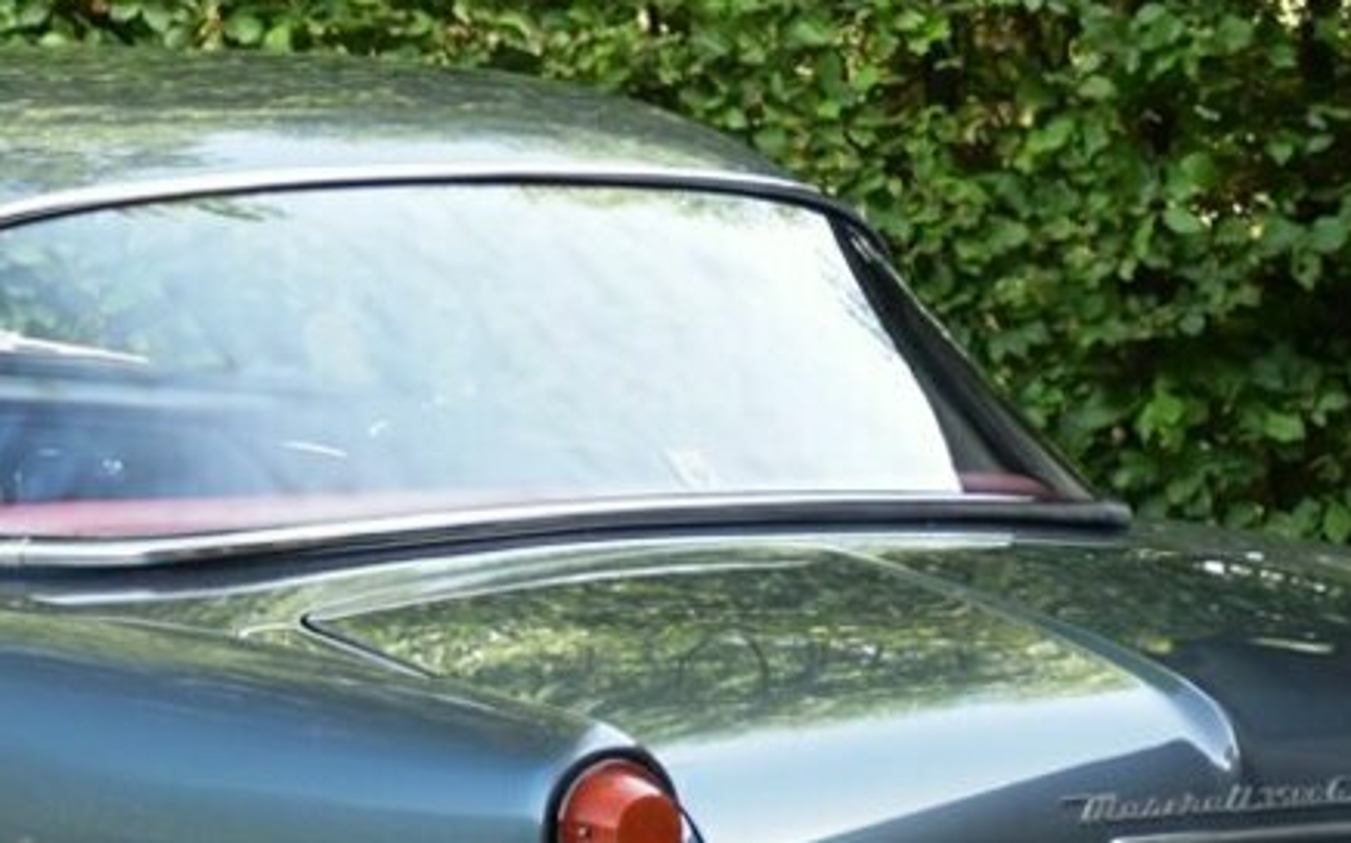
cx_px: 297
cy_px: 775
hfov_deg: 11.0
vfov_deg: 6.9
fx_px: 6970
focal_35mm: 189
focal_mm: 45
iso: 400
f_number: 4.5
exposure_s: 1/100
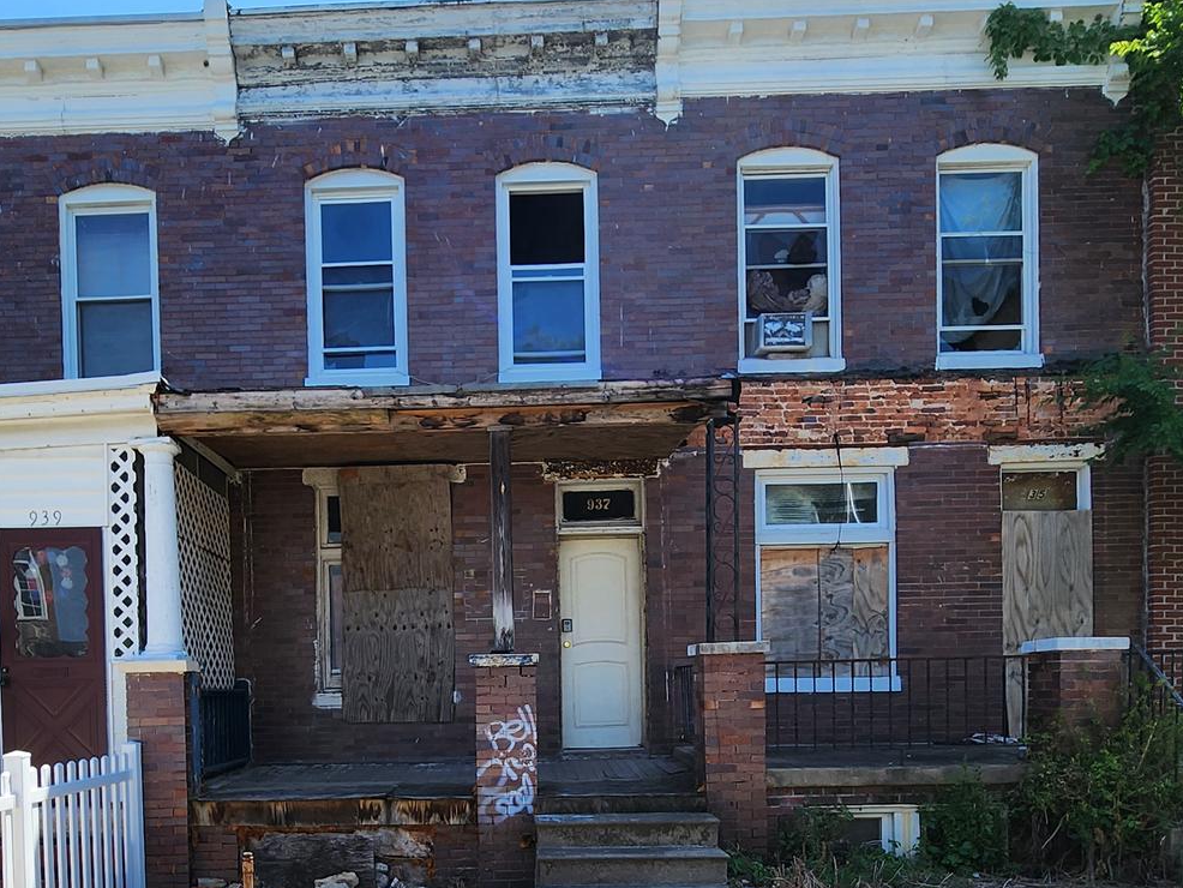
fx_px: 923
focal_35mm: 27
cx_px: 456
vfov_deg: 48.6
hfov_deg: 64.5
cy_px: 706
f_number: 2.2
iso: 50
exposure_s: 1/1222
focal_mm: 2.2
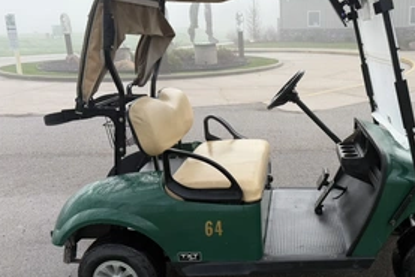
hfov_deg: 52.0
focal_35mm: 36
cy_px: 156
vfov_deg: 36.9
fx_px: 415
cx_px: 279
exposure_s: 1/501
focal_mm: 6.76
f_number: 1.78
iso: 80
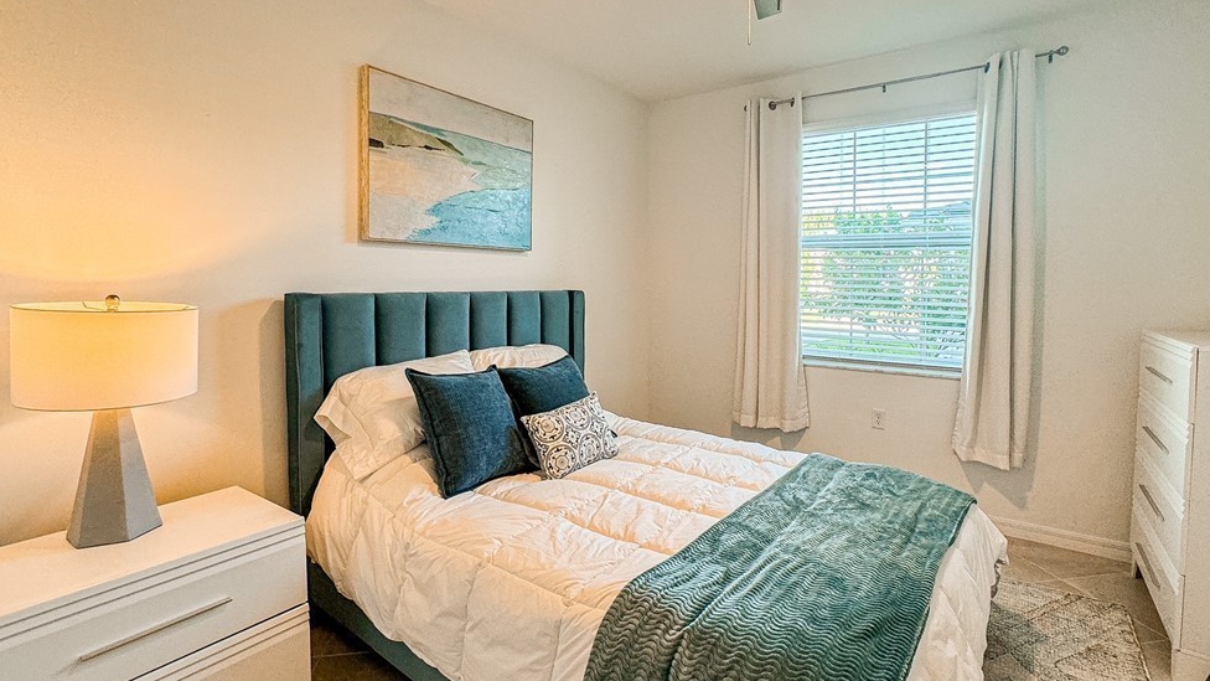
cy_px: 459
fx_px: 513
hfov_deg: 99.4
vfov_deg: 65.2
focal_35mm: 16
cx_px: 614
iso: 160
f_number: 2.2
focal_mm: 2.22
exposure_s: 1/120
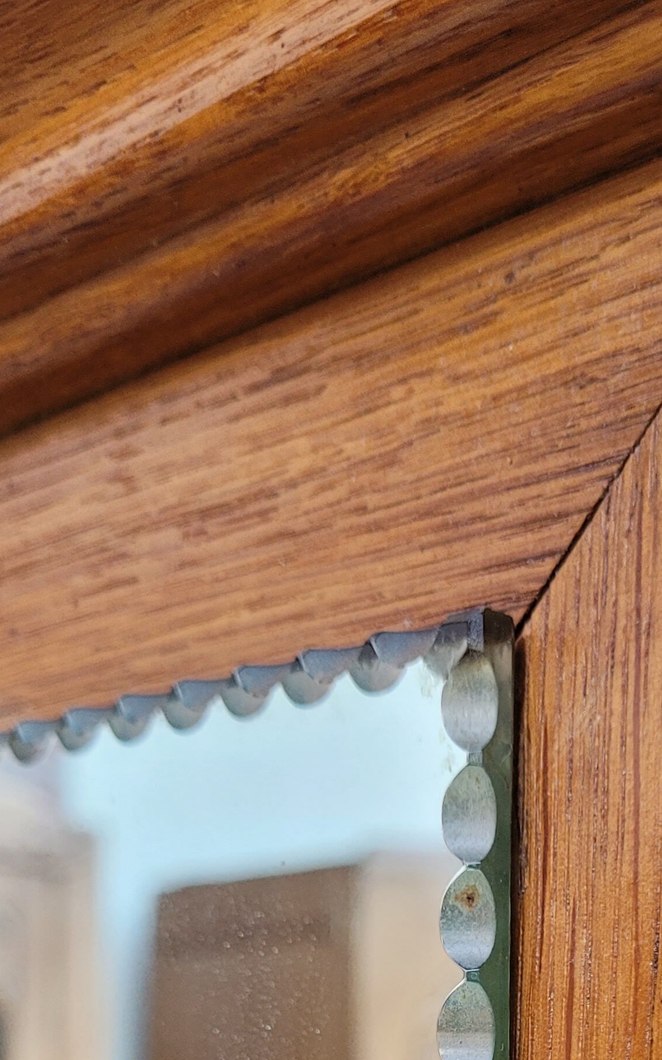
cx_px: 555
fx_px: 1761
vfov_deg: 30.2
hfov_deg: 21.0
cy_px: 1150
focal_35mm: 61
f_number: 1.8
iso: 200
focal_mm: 5.4
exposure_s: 1/100
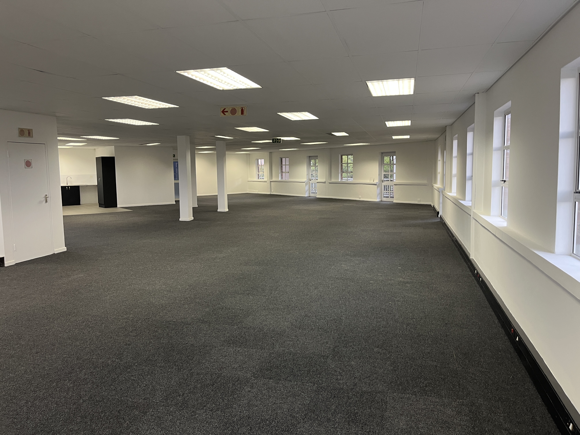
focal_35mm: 26
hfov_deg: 67.3
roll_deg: +0.7
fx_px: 436
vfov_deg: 53.1
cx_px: 290
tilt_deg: -5.8
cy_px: 218
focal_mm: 5.1
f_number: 1.6
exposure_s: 1/50
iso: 125
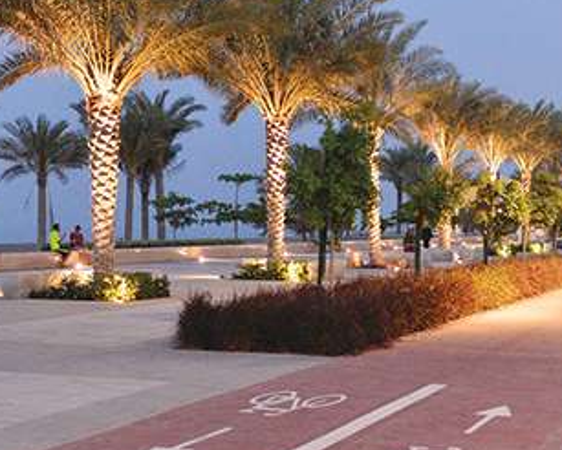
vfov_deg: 19.9
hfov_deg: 24.7
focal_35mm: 77
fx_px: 1282
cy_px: 254
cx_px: 205
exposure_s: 1/40
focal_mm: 36
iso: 5000
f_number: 3.2
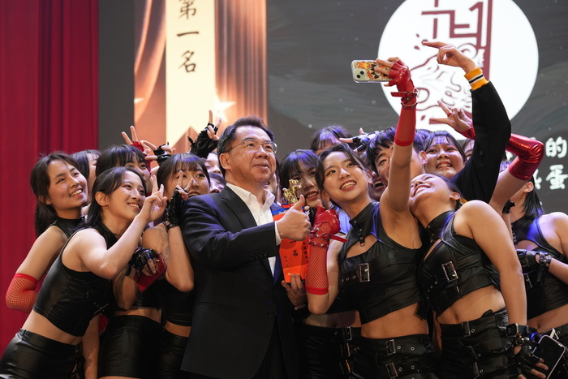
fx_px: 1657
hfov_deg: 19.5
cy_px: 190
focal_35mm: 105
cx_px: 284
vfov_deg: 13.0
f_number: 5.6
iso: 1250
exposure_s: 1/100
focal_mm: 105
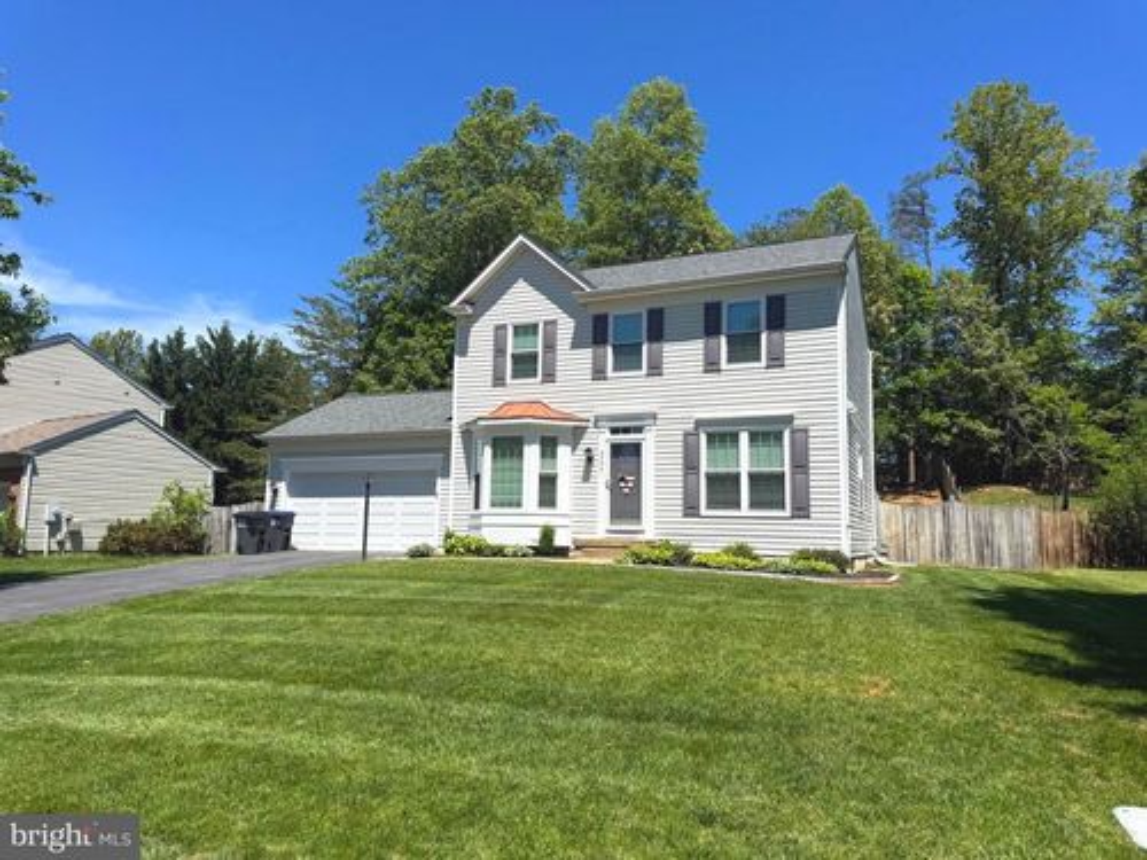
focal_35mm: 24
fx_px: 795
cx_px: 574
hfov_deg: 71.6
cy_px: 430
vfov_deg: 56.8
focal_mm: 6.76
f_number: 1.78
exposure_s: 1/5319
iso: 80
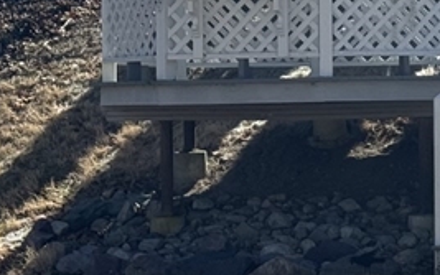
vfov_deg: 6.7
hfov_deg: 10.4
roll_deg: +0.3
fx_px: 2339
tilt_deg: +2.0
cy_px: 46
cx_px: 618
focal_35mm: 195
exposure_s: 1/2833
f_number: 1.78
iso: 64
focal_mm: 6.76
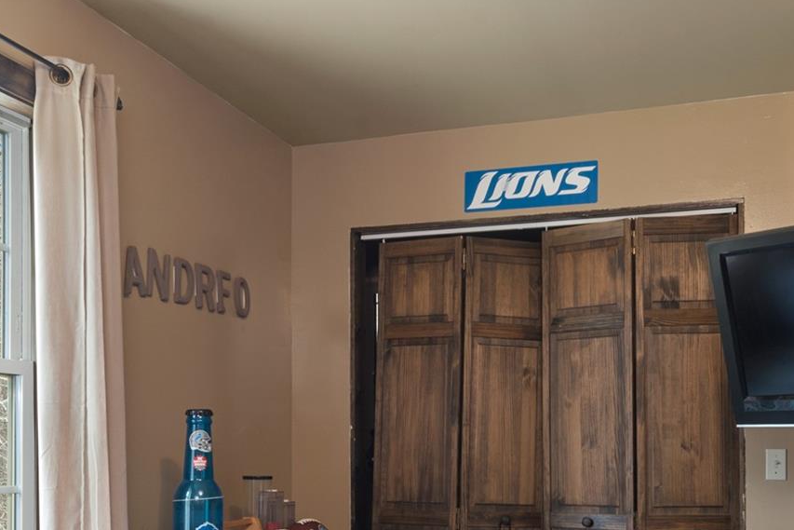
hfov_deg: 28.0
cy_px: 452
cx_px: 470
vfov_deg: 18.7
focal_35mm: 72
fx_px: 1588
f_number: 9
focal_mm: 30
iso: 320
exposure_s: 1/5
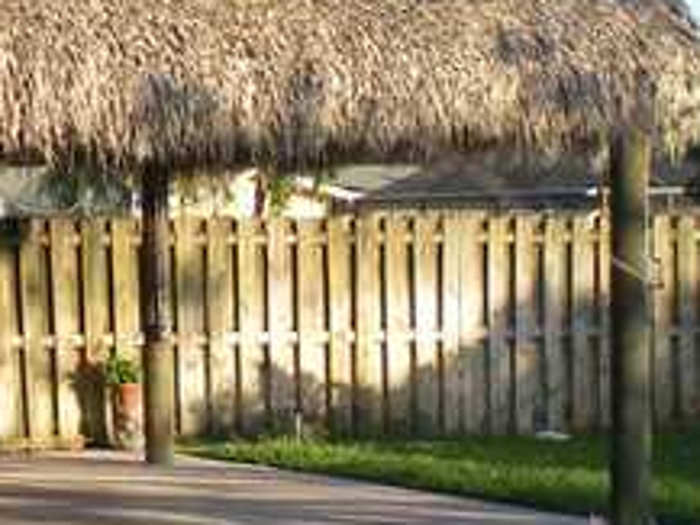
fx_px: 2833
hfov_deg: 13.8
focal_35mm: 140
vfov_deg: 10.6
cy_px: 370
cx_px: -32
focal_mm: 6.3
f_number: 4.6
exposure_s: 1/172
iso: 64
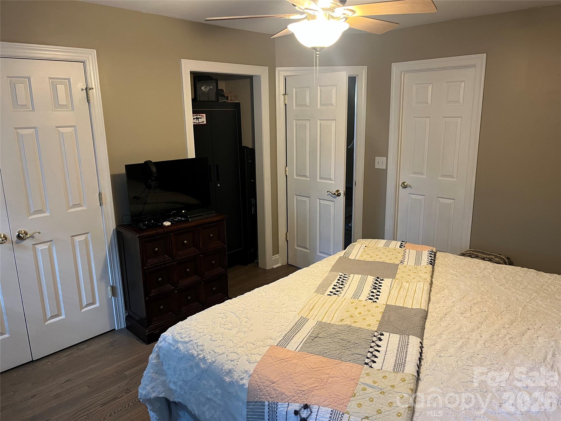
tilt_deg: -13.3
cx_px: 280
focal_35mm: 26
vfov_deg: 53.1
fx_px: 421
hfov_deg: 67.3
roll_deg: +1.3
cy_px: 210
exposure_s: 1/60
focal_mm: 5.1
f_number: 1.6
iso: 250
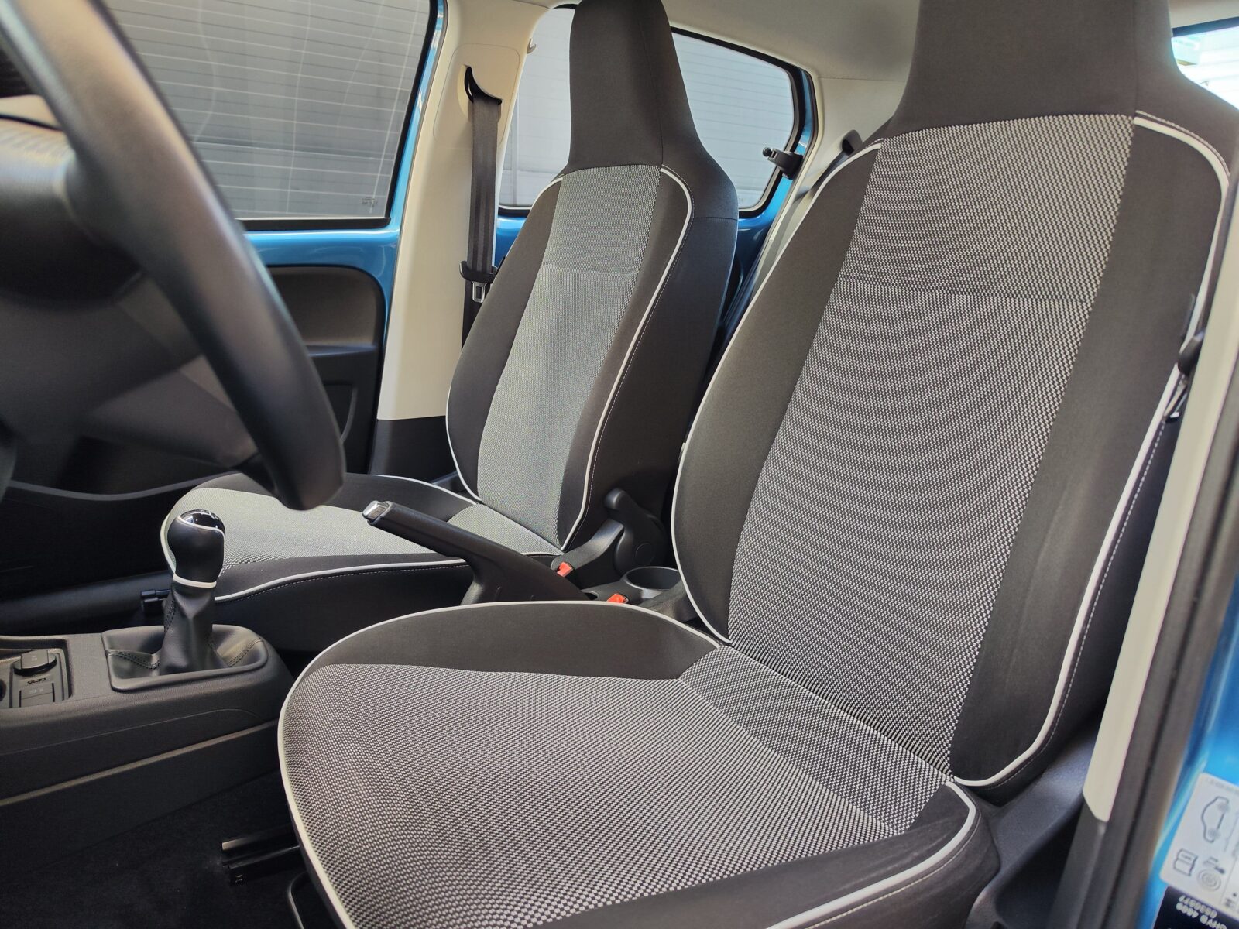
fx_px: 823
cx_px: 620
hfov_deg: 73.9
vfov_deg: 58.9
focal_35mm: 23
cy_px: 464
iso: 594
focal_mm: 7.01
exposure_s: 1/98.6
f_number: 1.69
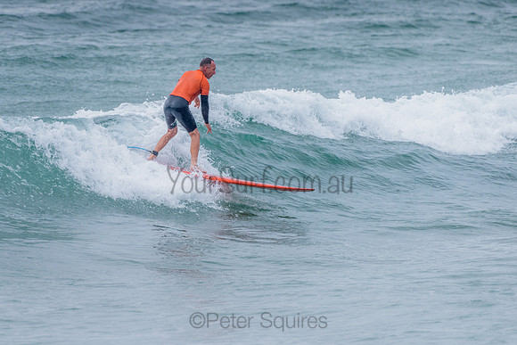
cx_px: 200
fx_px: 8805
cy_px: 156
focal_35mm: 613
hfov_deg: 3.4
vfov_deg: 2.2
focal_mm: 500
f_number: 5.6
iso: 640
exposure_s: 1/2000
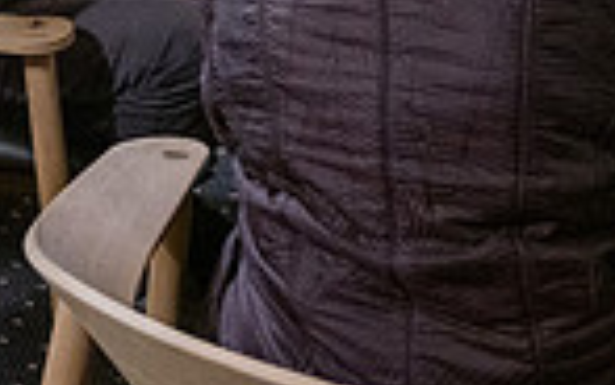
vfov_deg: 10.4
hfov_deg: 15.7
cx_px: -472
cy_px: -401
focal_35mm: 115
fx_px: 1928
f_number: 2.8
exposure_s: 1/80
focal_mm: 25
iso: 3200
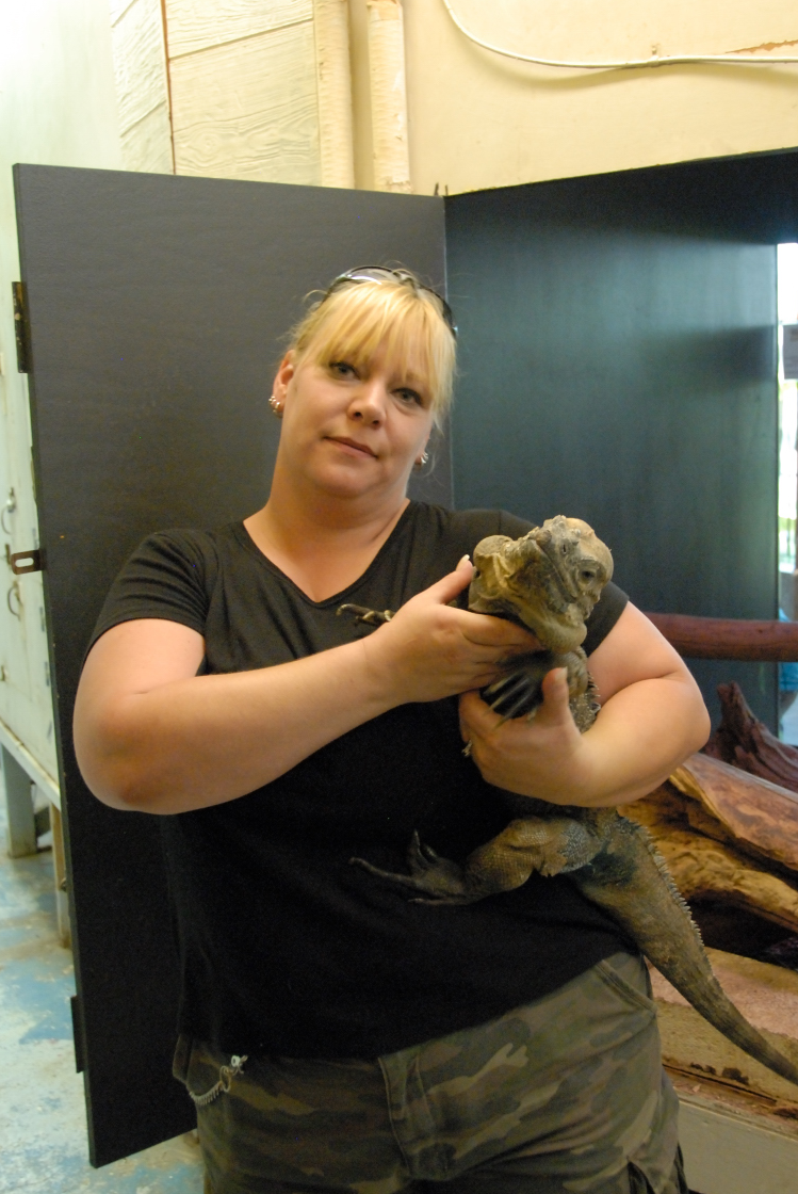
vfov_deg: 50.7
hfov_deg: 35.1
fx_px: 1261
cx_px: 449
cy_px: 586
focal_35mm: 38
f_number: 3.8
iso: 1600
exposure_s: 1/60
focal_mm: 22
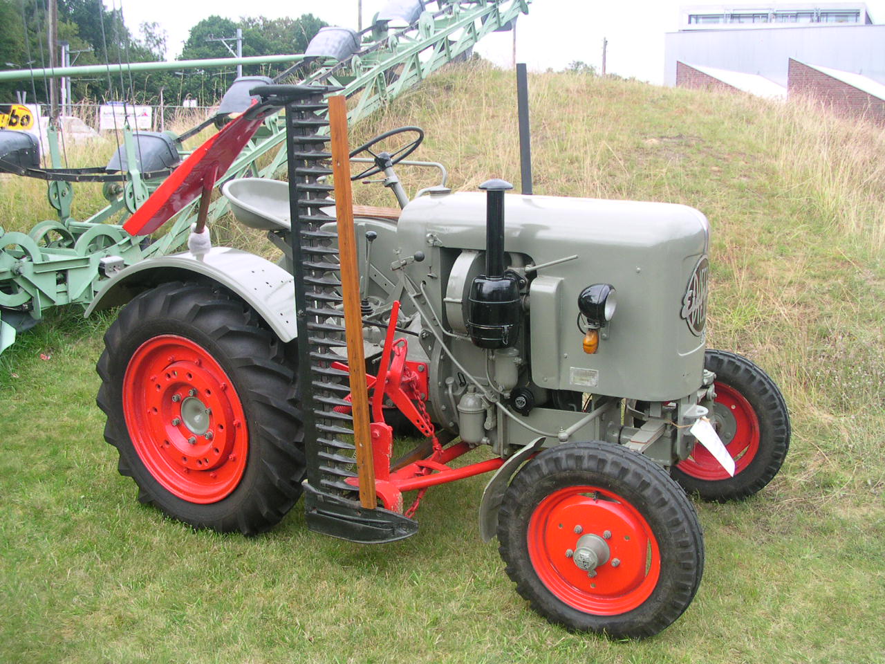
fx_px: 946
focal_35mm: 37
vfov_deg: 38.7
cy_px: 332
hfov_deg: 50.1
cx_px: 442
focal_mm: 5.6
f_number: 2.7
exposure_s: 1/163
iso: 100
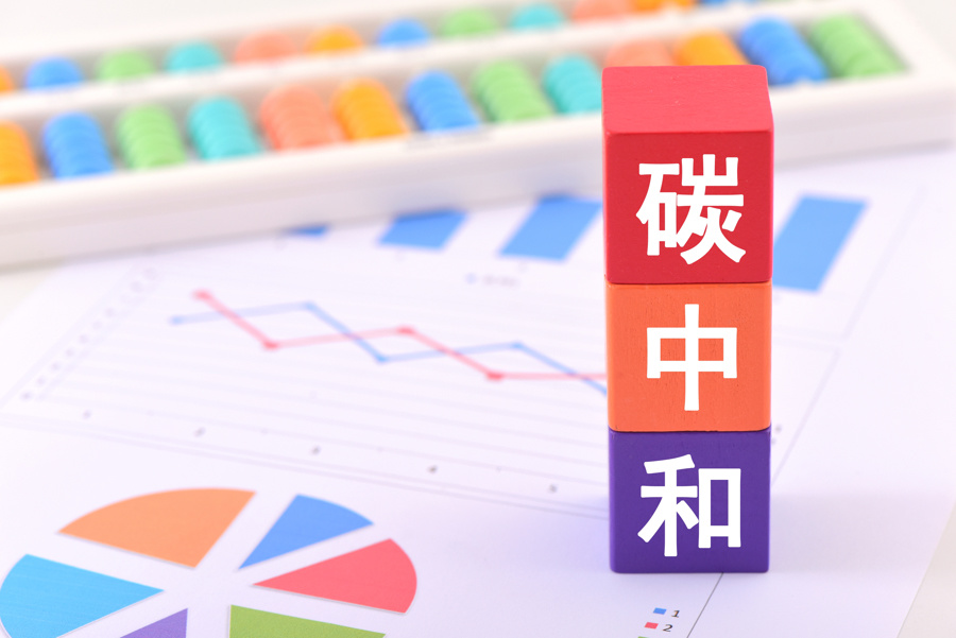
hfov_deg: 19.4
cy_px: 319
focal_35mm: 105
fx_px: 2790
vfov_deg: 13.1
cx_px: 478
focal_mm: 105
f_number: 10
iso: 400
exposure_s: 1/160
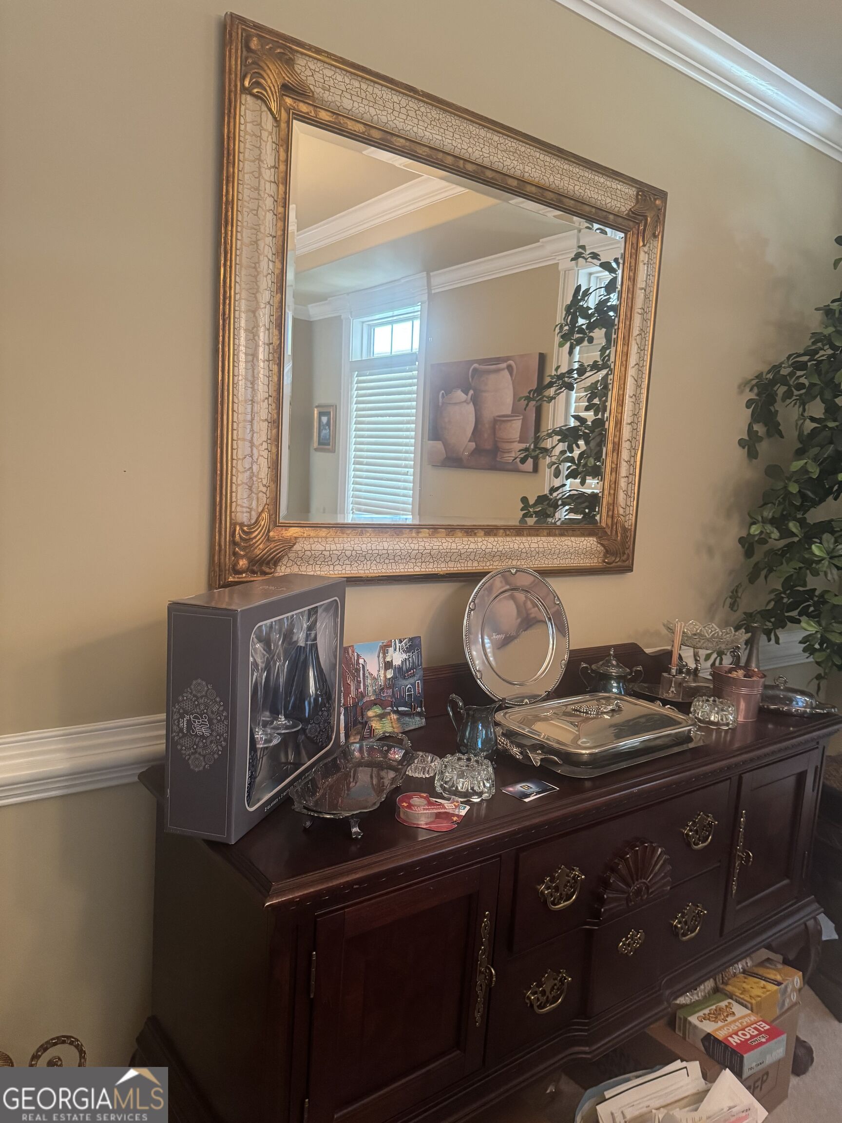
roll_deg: -2.0
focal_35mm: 24
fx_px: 778
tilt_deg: -3.3
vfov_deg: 71.6
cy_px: 562
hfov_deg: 56.8
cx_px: 421
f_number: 1.78
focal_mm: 6.76
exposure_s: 1/60
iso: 640
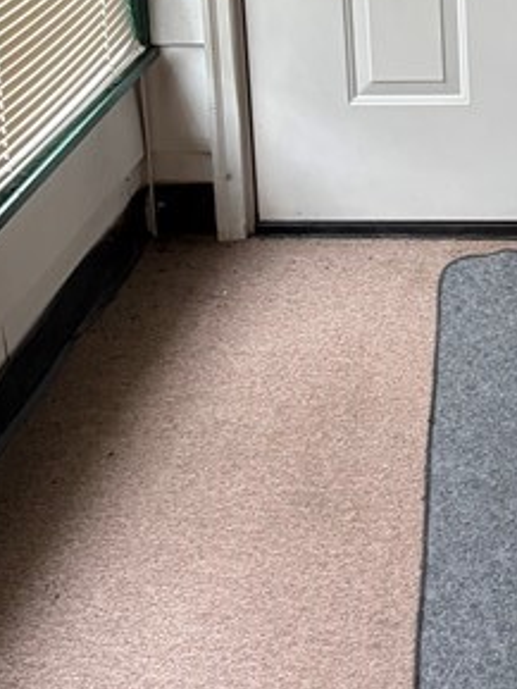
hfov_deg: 15.6
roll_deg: +1.3
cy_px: -112
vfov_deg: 20.1
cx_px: 598
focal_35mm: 92
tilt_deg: -13.8
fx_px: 1831
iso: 125
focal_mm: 5.96
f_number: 1.6
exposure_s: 1/60
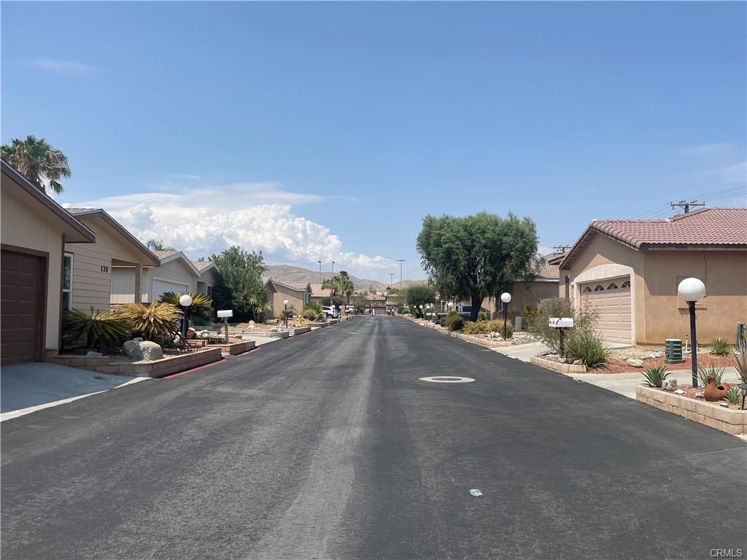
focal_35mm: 26
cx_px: 374
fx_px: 561
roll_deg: -0.1
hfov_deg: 67.3
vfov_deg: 53.1
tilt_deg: +3.2
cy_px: 280
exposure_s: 1/4831
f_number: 1.6
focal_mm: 4.2
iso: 32
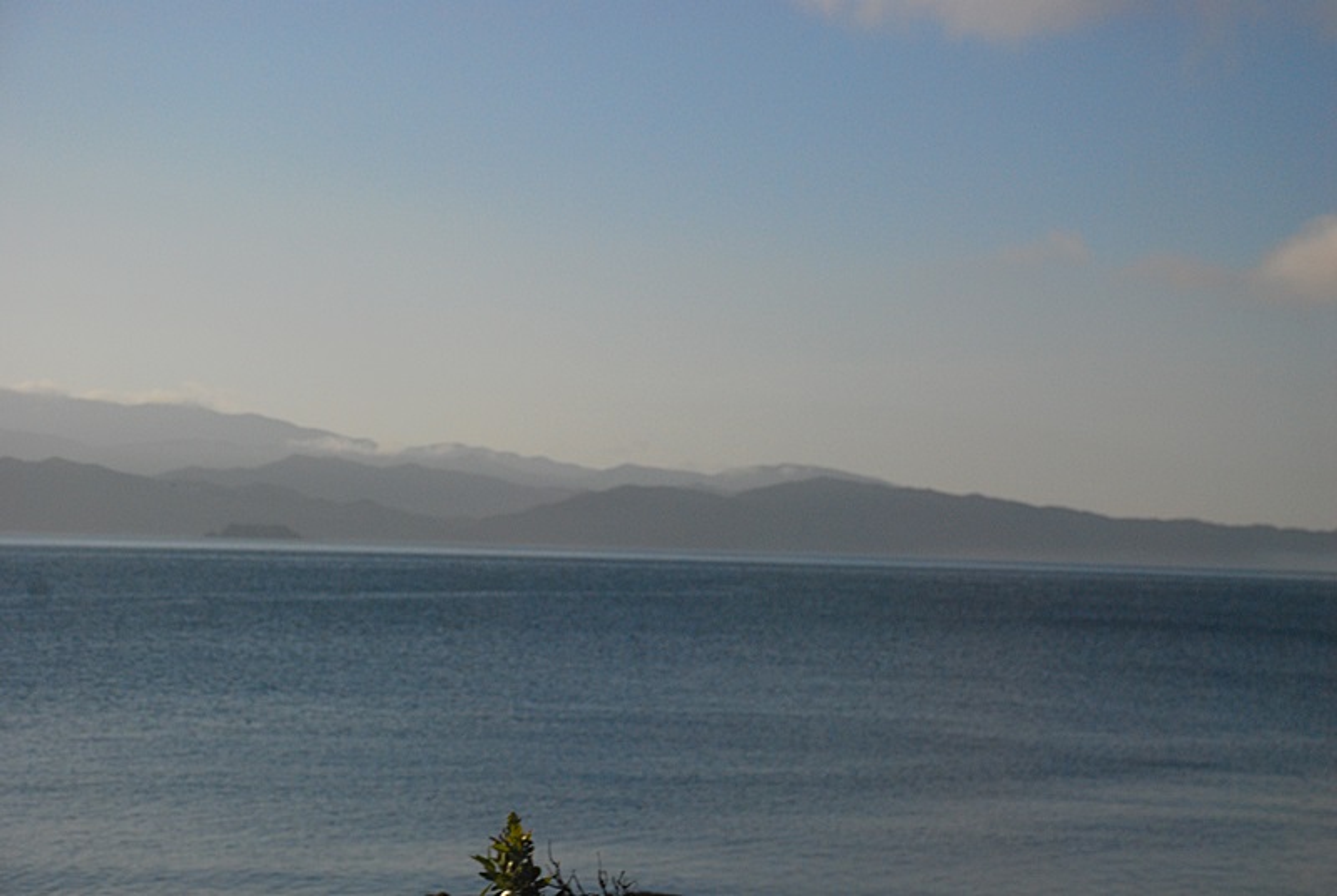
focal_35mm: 93
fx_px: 3459
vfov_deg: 14.8
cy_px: 448
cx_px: 668
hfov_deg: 21.9
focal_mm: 62
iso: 400
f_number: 5.6
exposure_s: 1/2500
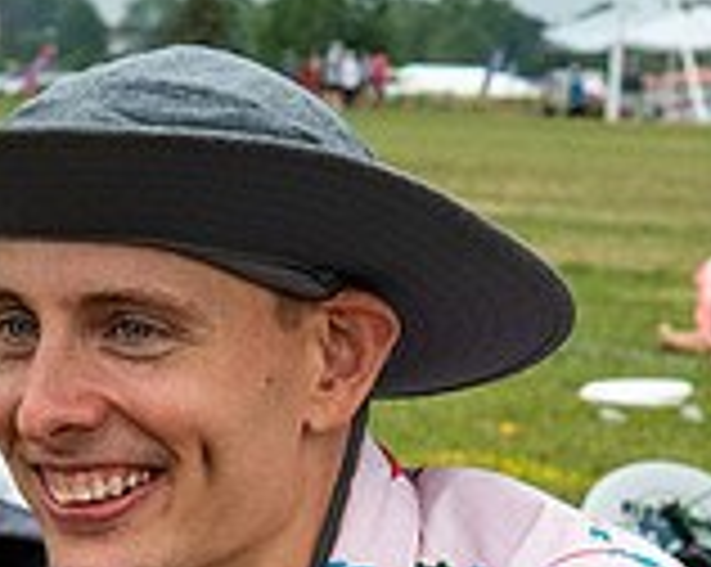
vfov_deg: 4.6
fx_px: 6978
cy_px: 913
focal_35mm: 332
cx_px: 285
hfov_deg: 5.8
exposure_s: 1/1000
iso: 1600
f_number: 8
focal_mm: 55
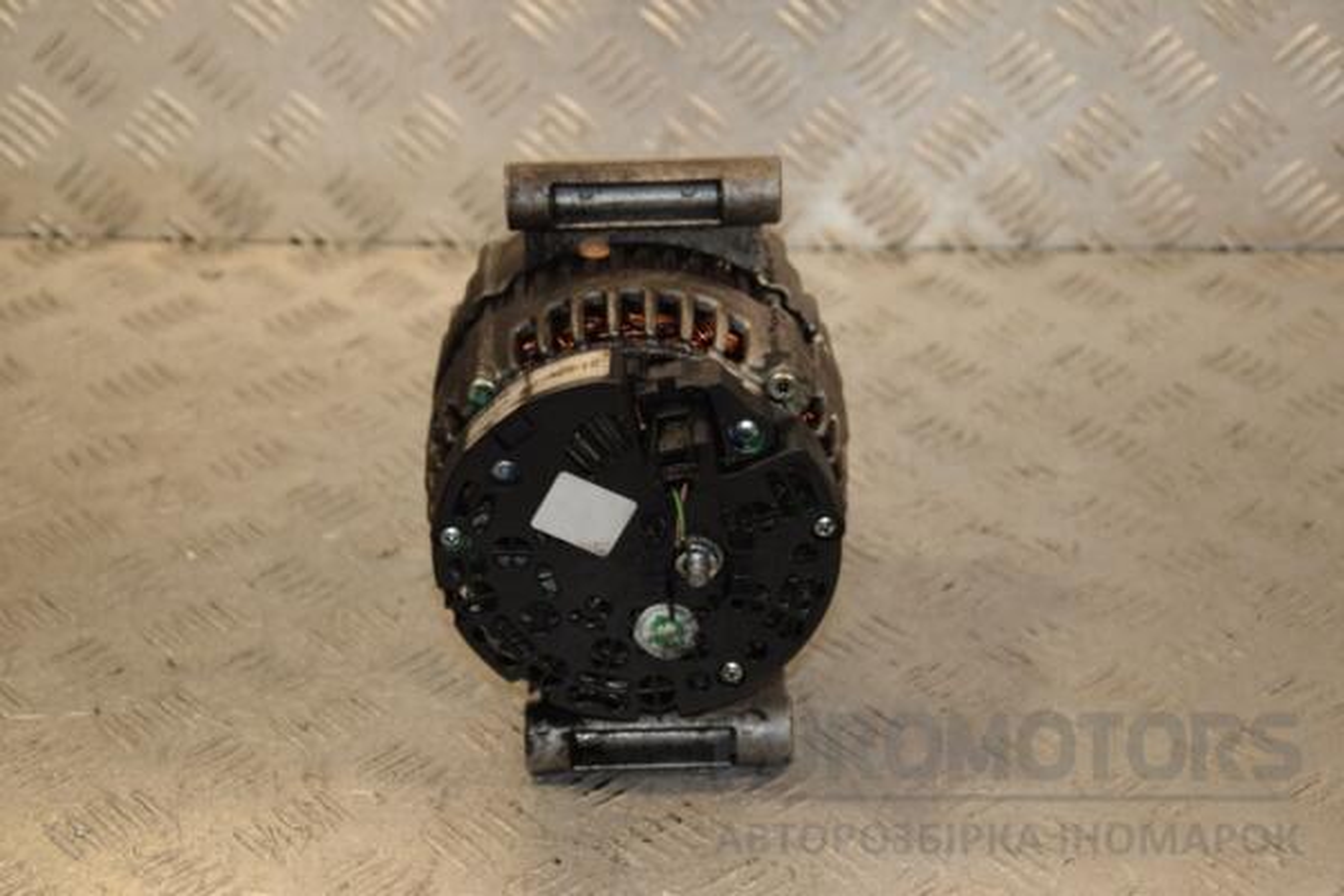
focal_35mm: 78
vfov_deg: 17.5
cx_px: 672
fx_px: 2912
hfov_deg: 26.0
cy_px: 448
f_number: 6.3
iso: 800
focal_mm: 52
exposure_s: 1/200
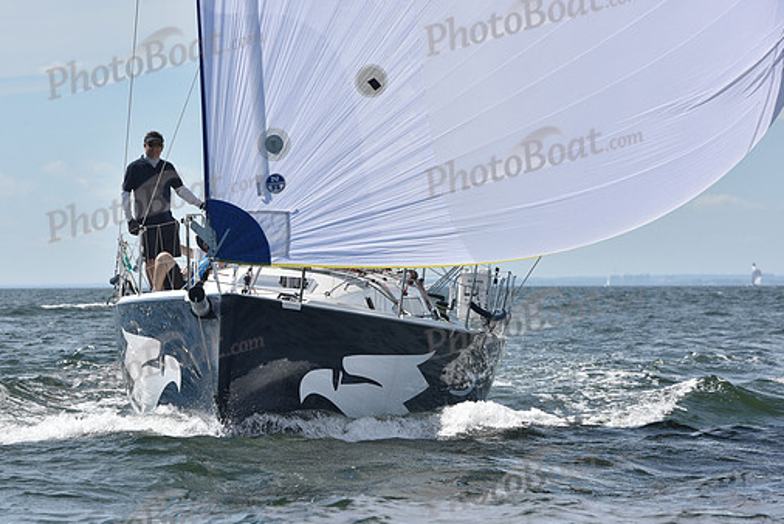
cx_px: 346
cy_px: 261
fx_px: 3748
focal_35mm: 172
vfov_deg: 8.0
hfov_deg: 11.9
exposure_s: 1/1250
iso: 320
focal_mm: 150
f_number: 10
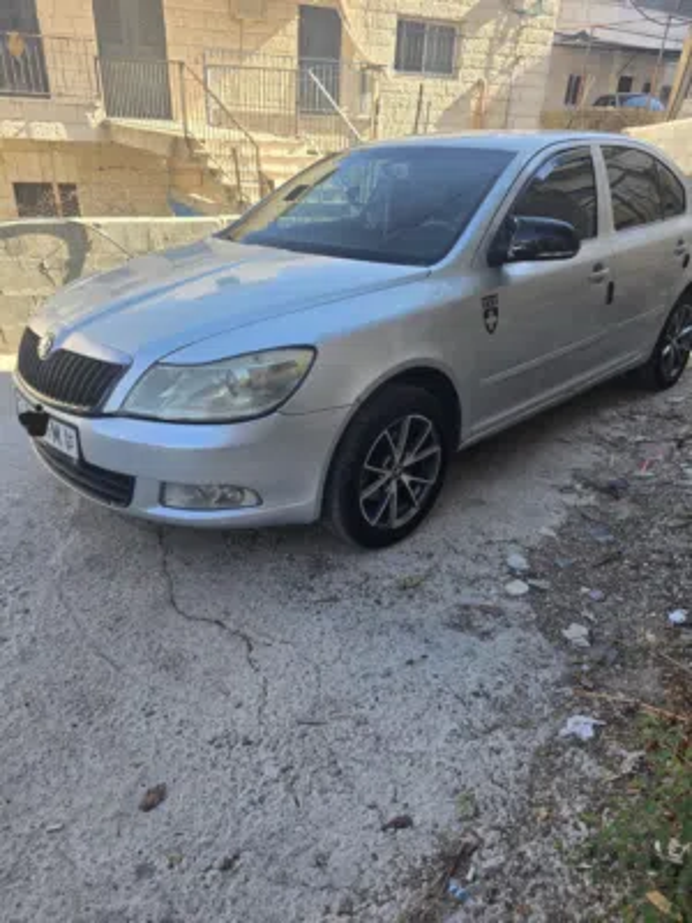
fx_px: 613
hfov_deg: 58.9
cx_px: 346
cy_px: 462
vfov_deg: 73.9
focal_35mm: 23
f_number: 1.7
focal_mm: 6.3
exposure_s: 1/182
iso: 16
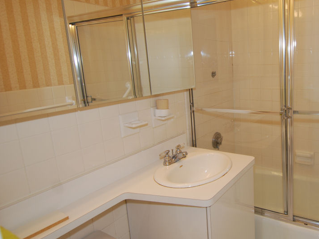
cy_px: 113
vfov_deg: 54.8
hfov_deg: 66.8
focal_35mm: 25
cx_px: 222
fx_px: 230
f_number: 4
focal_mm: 12
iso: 200
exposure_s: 1/60
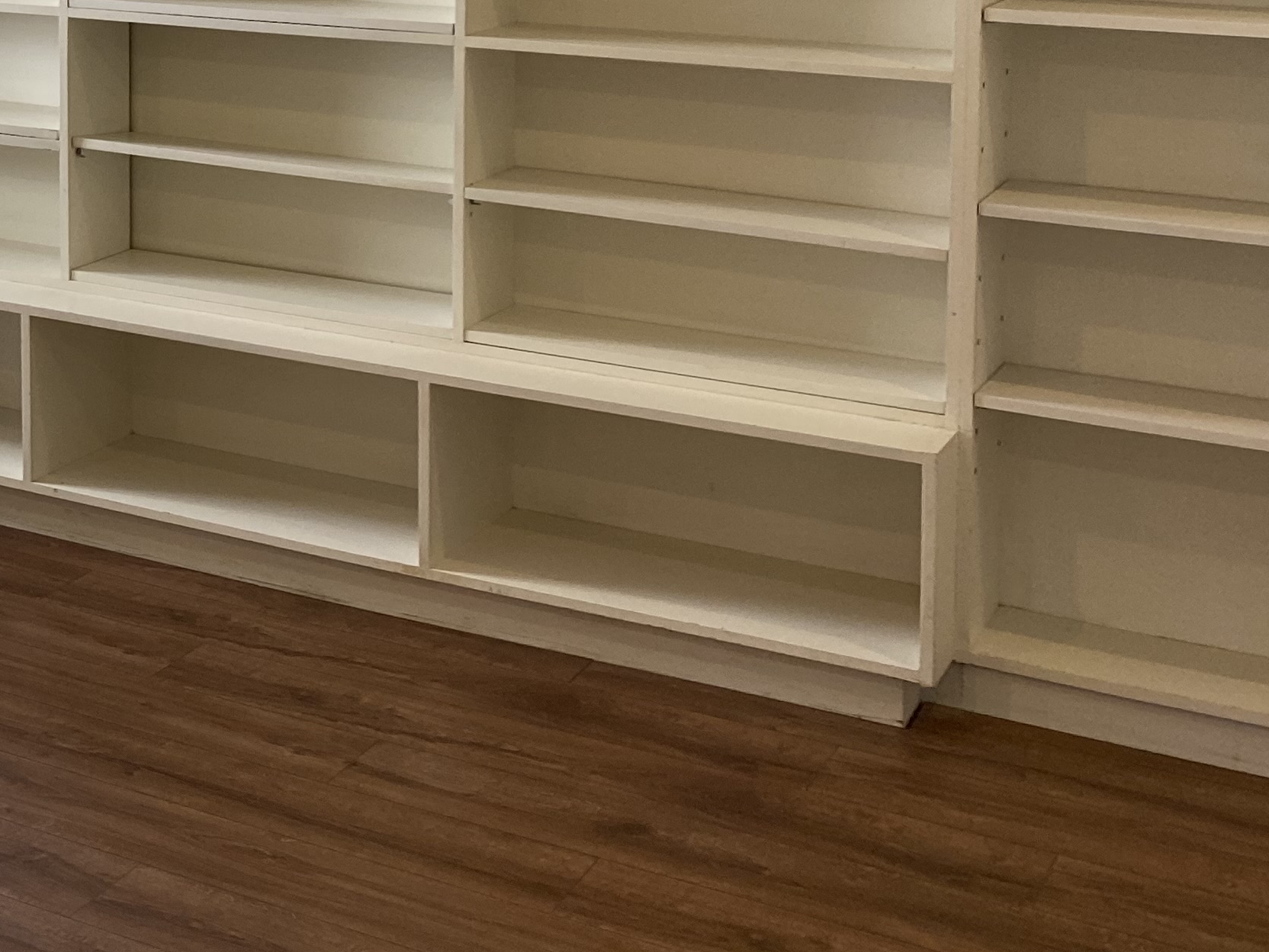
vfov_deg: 21.9
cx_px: -220
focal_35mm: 63
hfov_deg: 27.4
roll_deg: +0.8
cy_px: -118
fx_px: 2310
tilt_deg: -3.4
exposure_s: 1/60
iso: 80
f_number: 1.8
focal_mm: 4.25
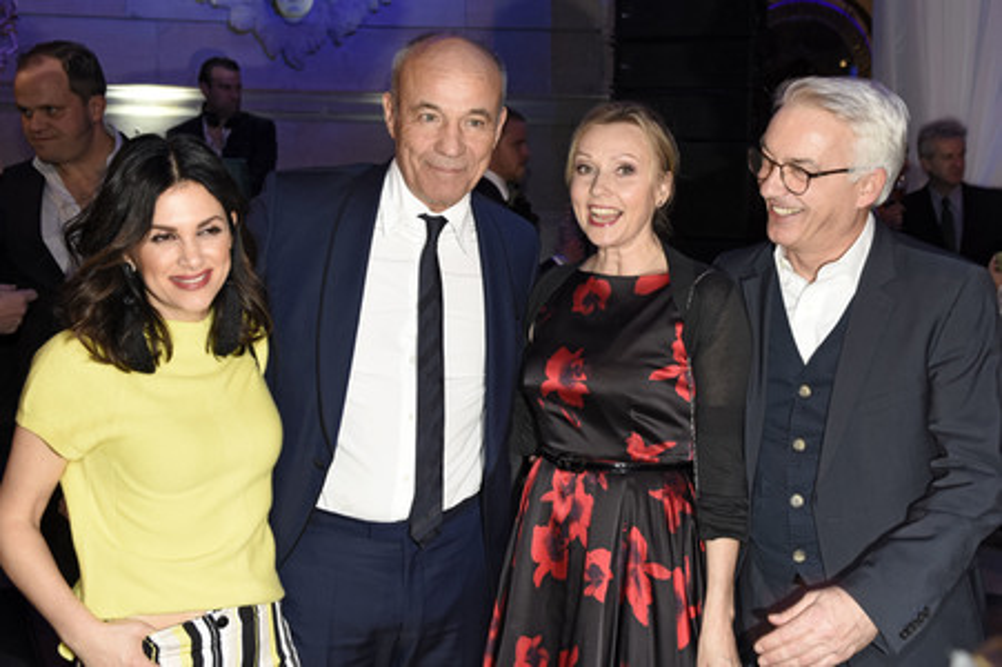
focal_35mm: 36
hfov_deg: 53.2
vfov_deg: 36.8
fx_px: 1001
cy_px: 334
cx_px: 501
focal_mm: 24
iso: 640
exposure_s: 1/50
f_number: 5
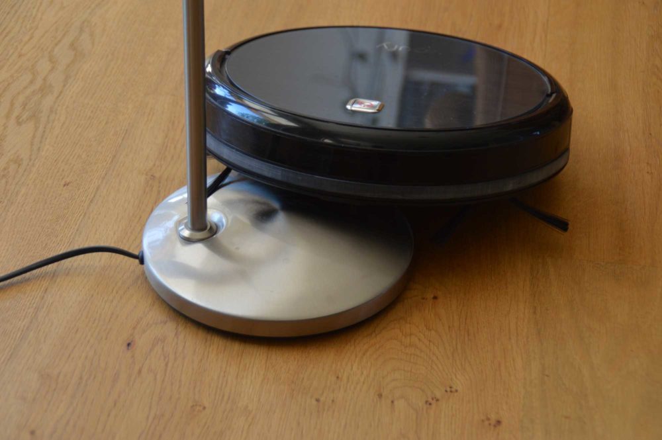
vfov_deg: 17.5
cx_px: 331
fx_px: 1433
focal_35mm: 78
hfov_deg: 26.0
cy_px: 220
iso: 400
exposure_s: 1/100
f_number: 5
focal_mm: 52
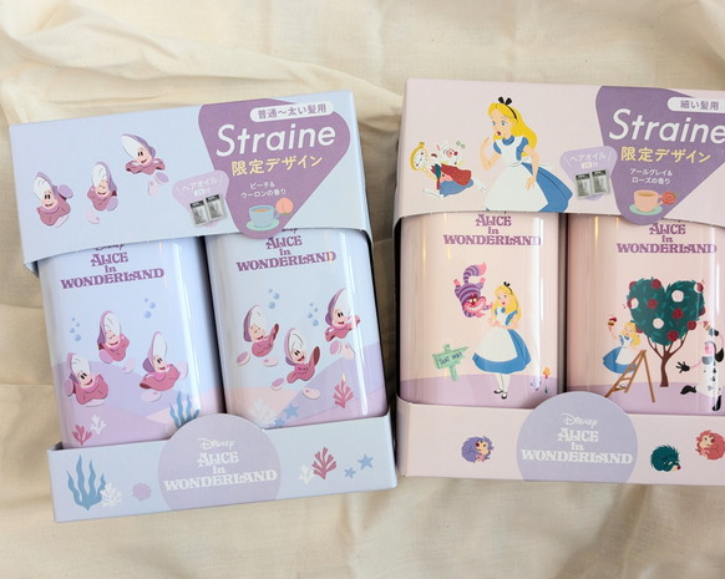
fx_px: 622
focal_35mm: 29
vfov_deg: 49.9
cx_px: 389
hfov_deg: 60.4
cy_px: 290
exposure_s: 1/40
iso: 61
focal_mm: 4.38
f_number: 1.73
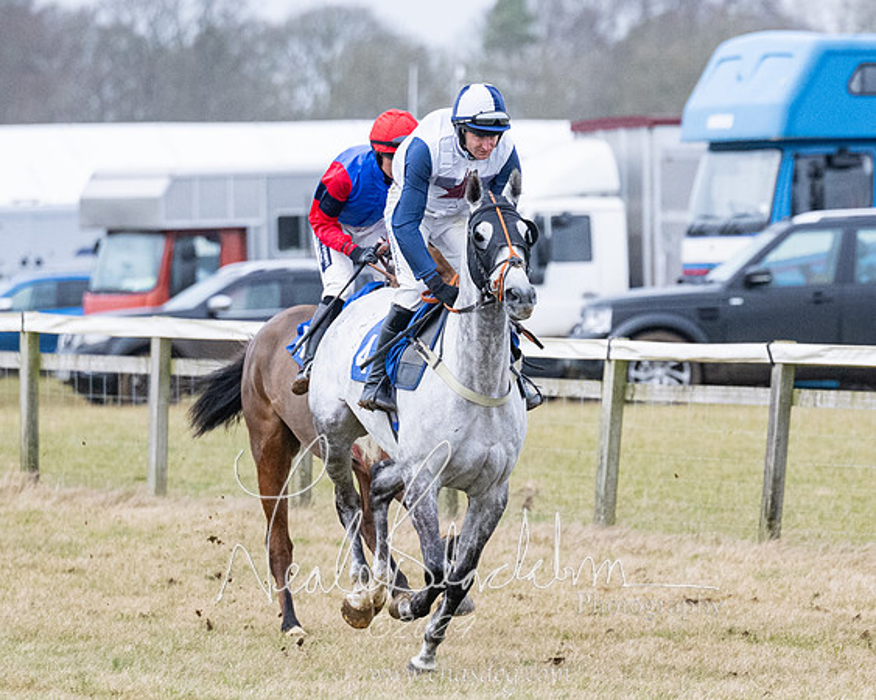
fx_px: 11684
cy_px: 447
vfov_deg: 3.4
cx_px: 618
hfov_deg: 4.3
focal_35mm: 451
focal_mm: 195
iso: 1600
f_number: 4
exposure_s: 1/1250
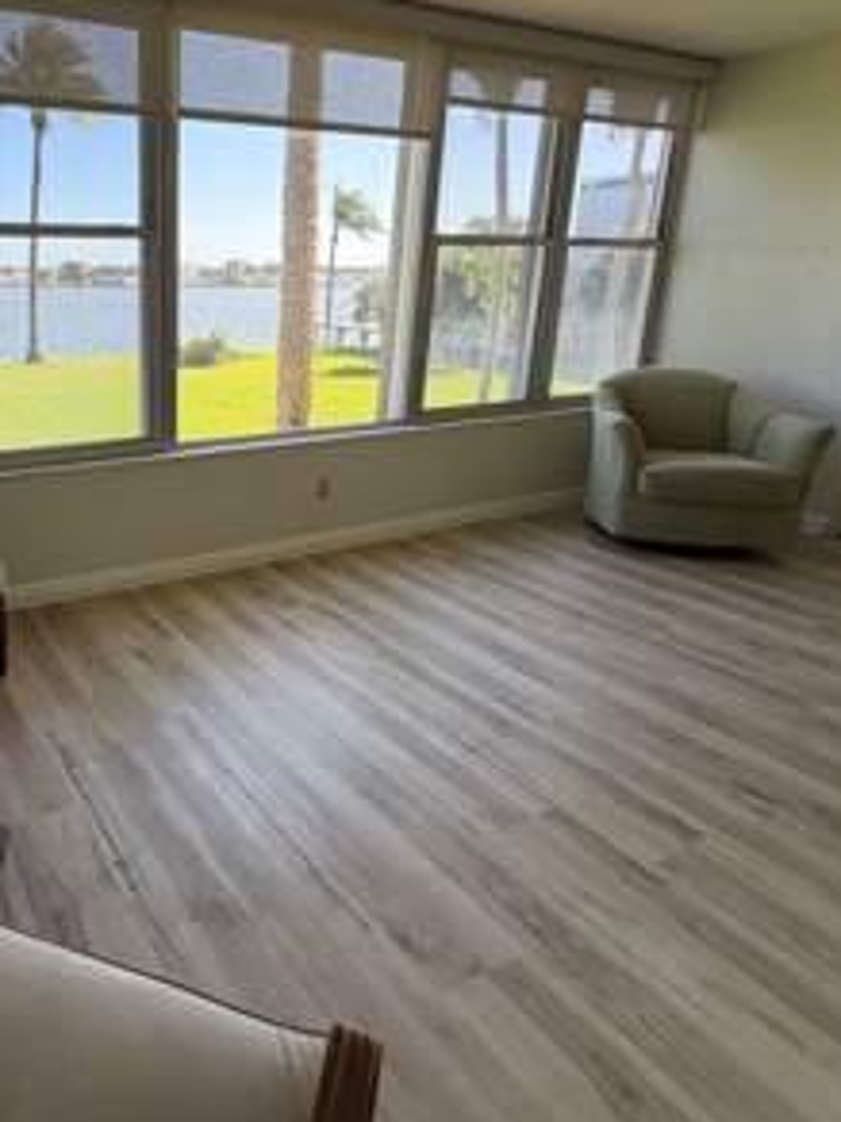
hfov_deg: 54.3
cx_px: 154
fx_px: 745
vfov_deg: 73.5
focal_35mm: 23
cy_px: 476
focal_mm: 2.22
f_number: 2.2
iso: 64
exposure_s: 1/121
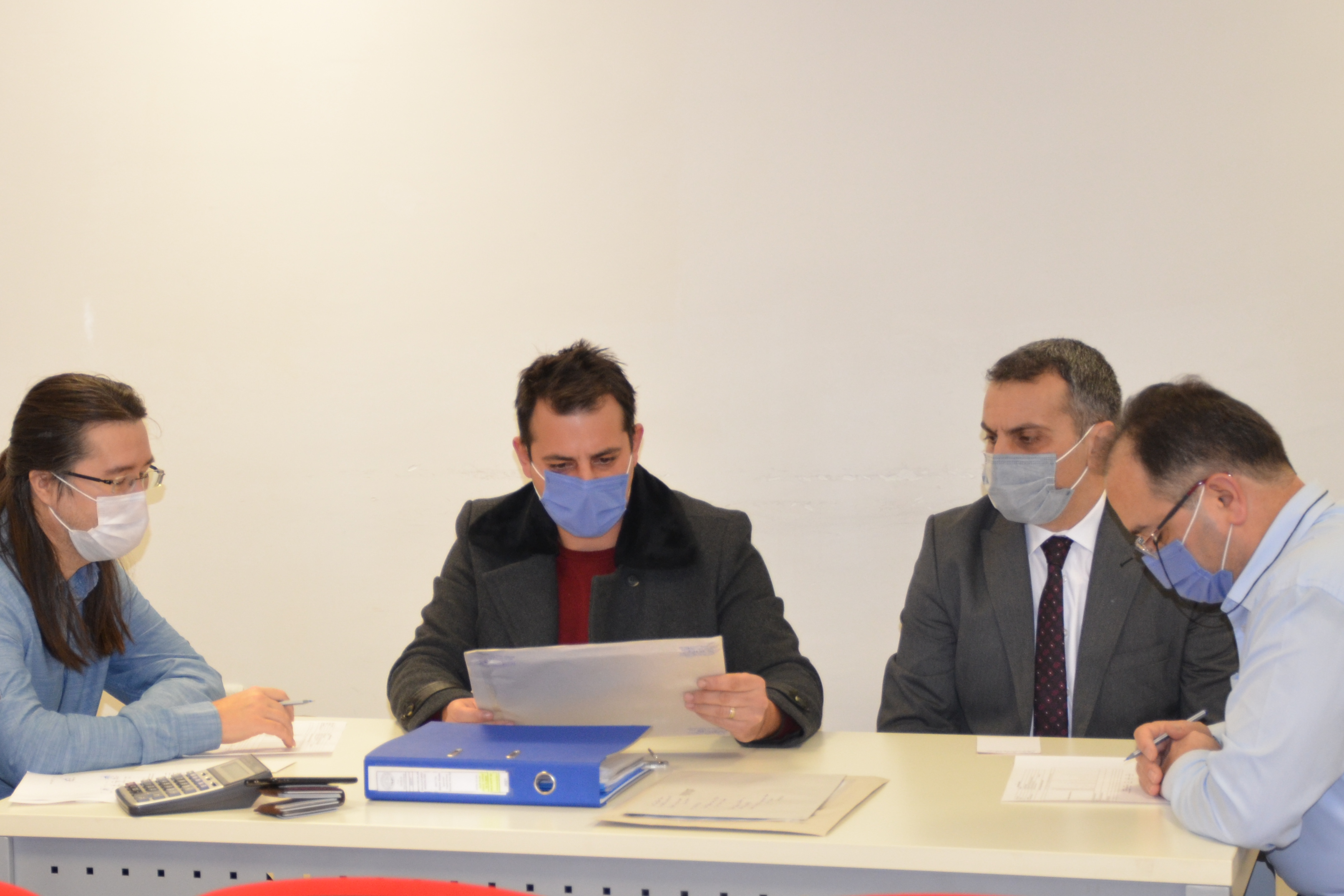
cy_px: 617
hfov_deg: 23.3
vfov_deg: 15.7
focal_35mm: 87
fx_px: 3248
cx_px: 544
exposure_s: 1/60
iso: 720
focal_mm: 38
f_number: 4.2
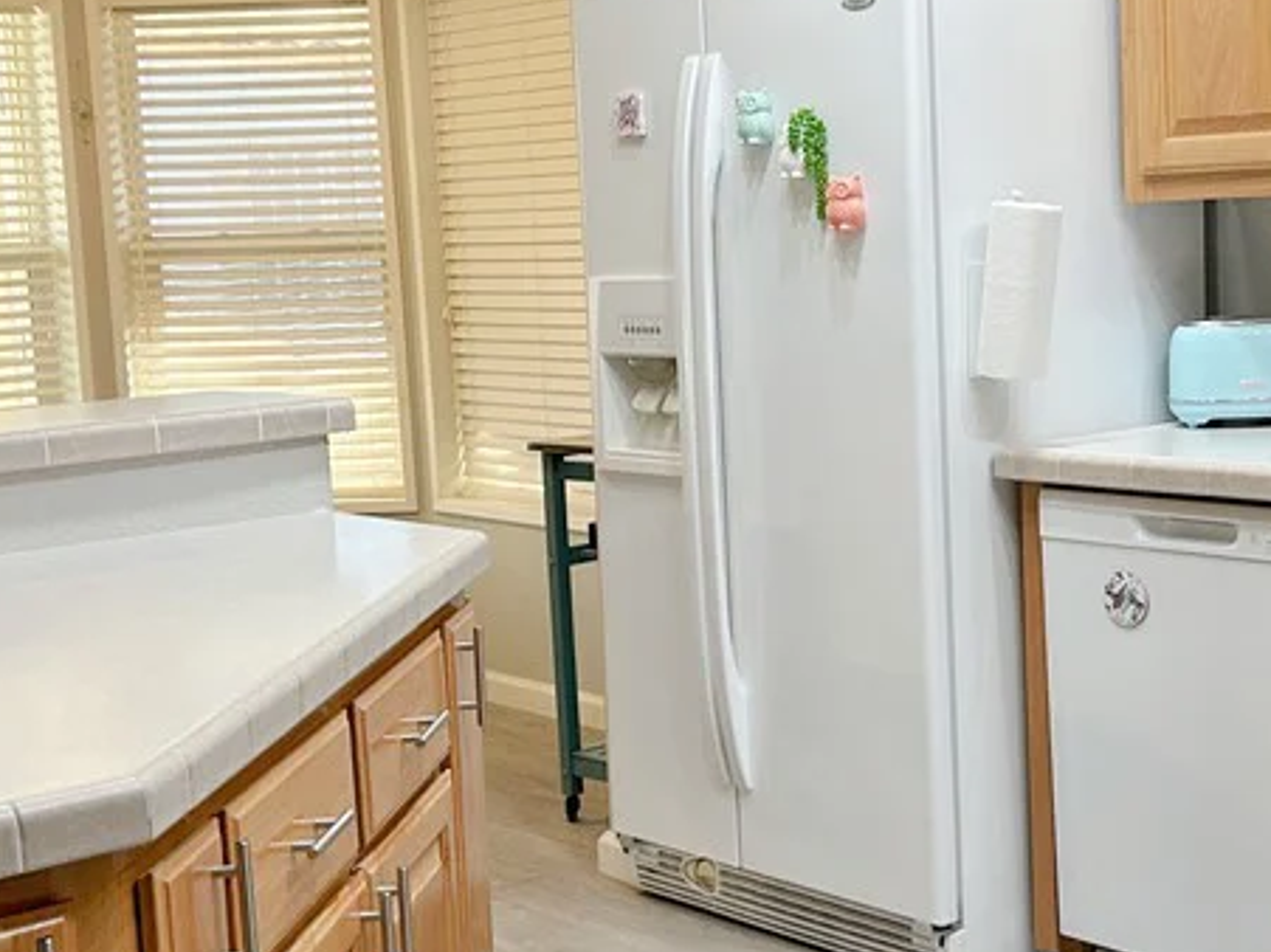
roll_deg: +3.0
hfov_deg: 32.3
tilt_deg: -5.6
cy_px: 453
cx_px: 879
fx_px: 2166
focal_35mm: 59
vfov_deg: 24.8
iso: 100
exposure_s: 1/60
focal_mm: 5.7
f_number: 1.5
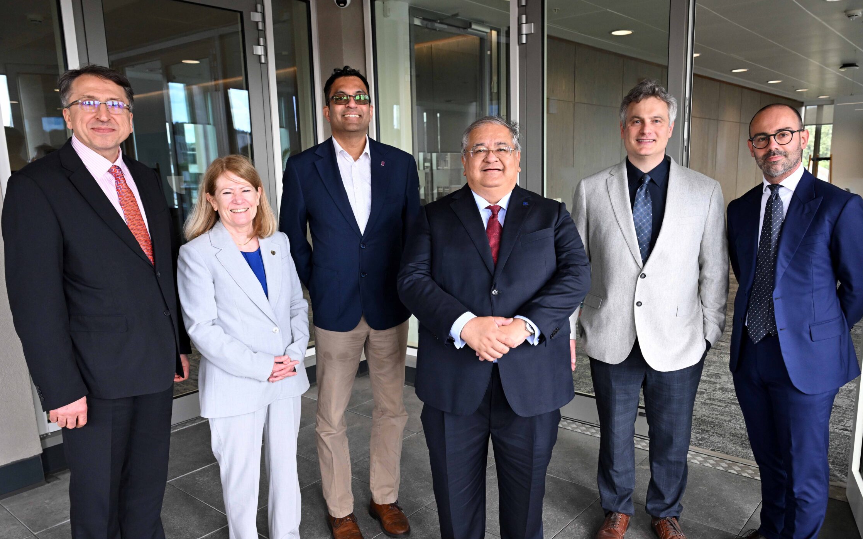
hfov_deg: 66.4
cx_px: 454
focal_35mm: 28
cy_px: 292
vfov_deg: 44.5
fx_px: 659
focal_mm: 24
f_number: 6.3
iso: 1600
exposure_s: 1/200
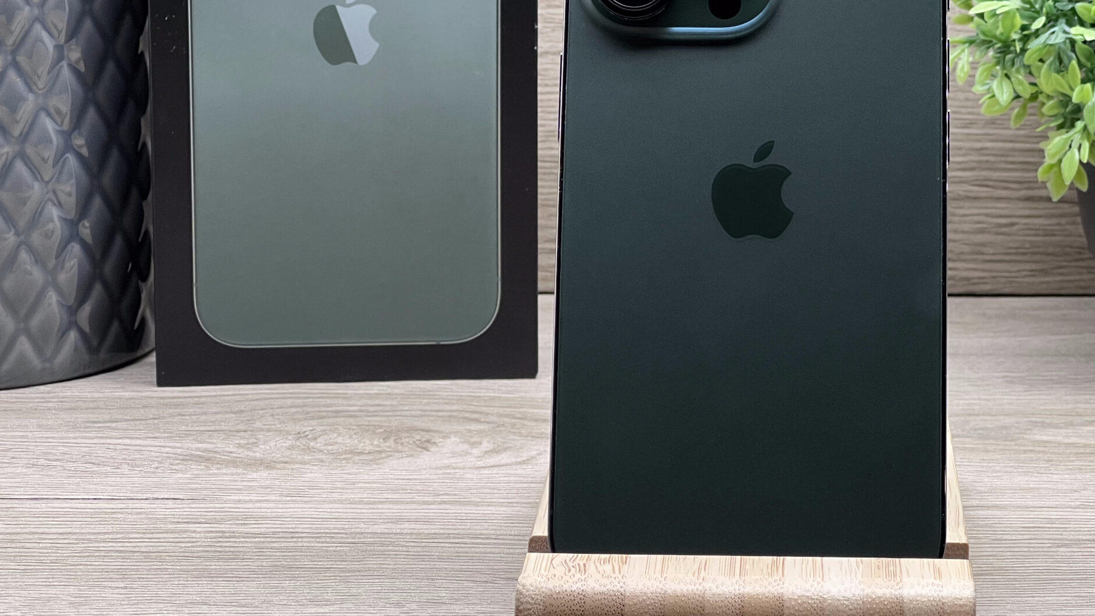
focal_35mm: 114
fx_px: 3310
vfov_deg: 10.6
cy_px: 184
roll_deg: -0.2
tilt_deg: -9.3
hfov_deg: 18.7
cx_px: 726
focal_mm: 9
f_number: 2.8
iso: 125
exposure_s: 1/100
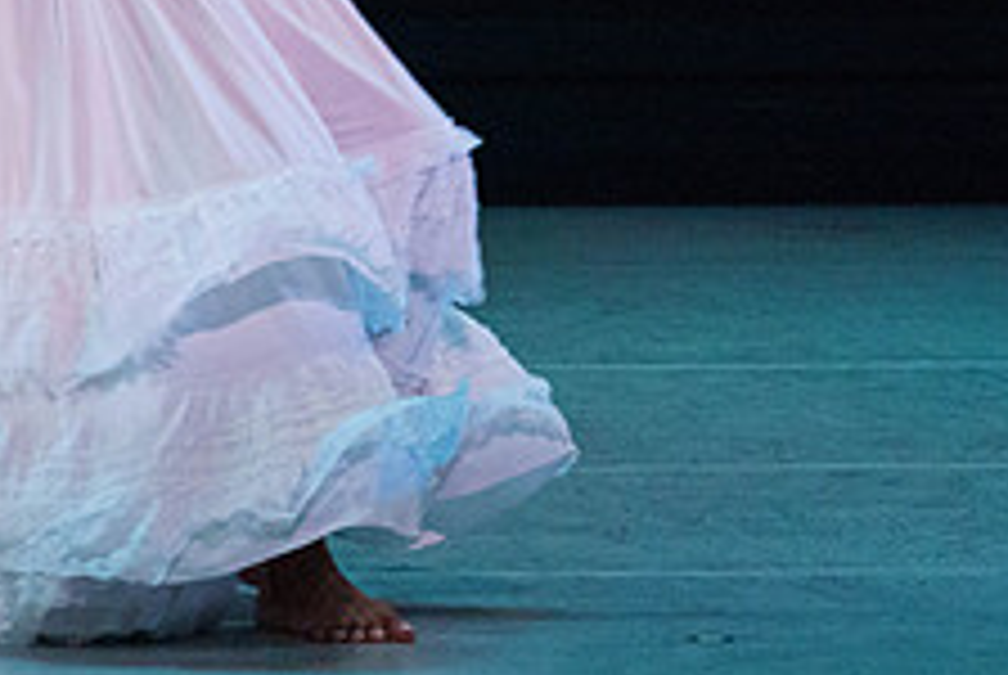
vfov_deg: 1.1
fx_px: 33924
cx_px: 181
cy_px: -191
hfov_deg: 1.7
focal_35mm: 1210
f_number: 6.3
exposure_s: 1/400
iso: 5000
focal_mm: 394
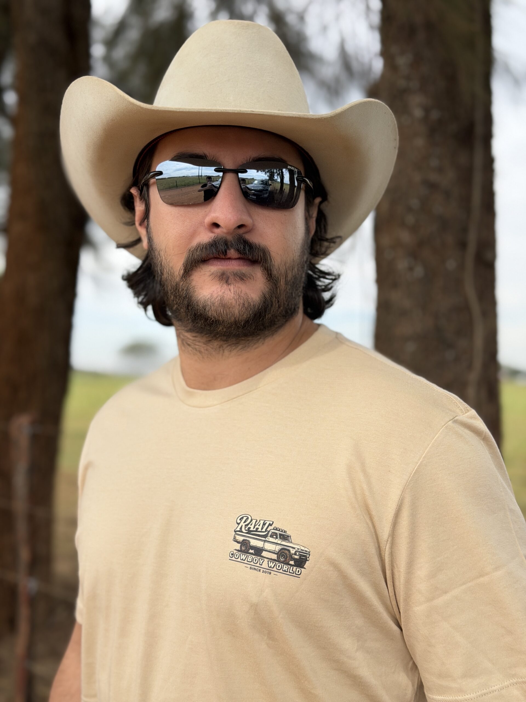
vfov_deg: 39.7
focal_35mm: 48
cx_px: 263
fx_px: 972
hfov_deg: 30.3
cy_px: 351
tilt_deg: +0.8
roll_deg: -1.6
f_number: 1.78
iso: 64
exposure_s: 1/4098
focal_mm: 6.76
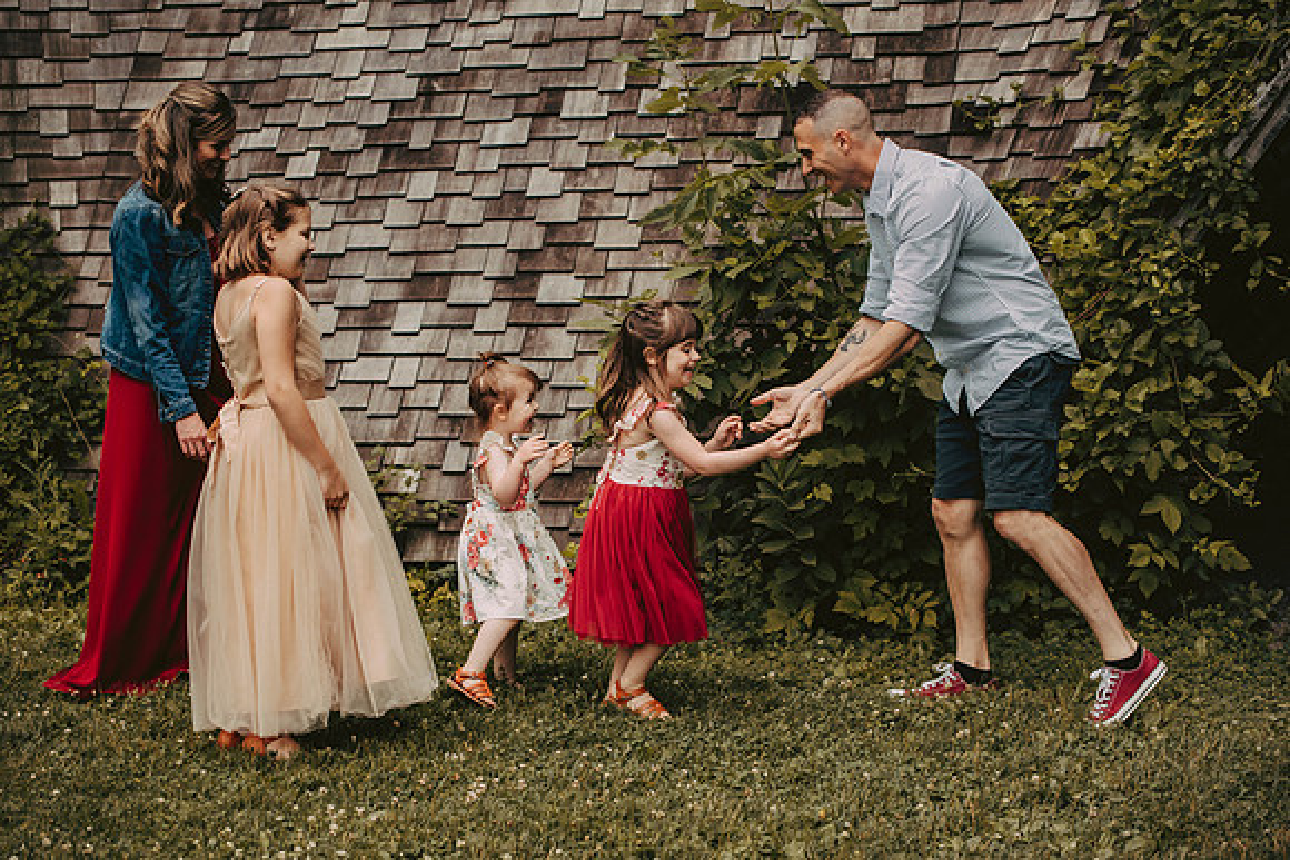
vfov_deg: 18.2
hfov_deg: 27.0
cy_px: 430
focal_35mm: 75
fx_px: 2688
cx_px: 645
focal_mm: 75
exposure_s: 1/2500
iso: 640
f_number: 2.8
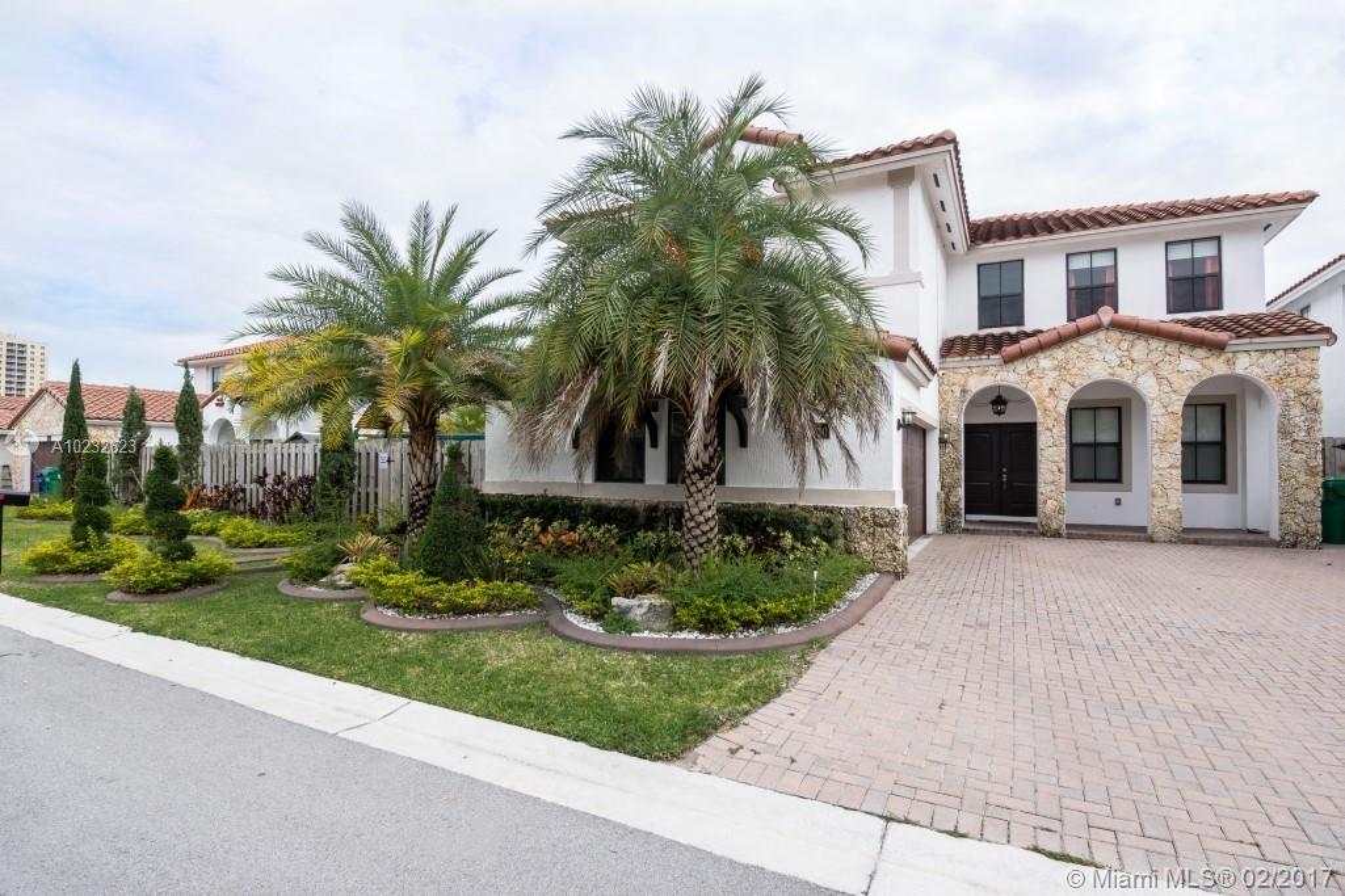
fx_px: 616
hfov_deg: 95.0
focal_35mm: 16
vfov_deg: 72.0
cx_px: 672
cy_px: 448
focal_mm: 11
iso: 100
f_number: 11
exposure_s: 1/90
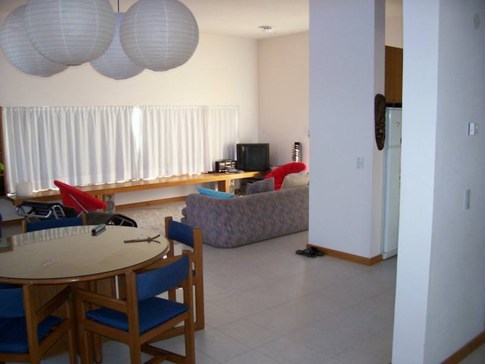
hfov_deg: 54.0
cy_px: 182
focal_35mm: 34
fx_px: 476
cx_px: 242
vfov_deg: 41.8
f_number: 2.7
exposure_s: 1/112
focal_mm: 5.6
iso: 140
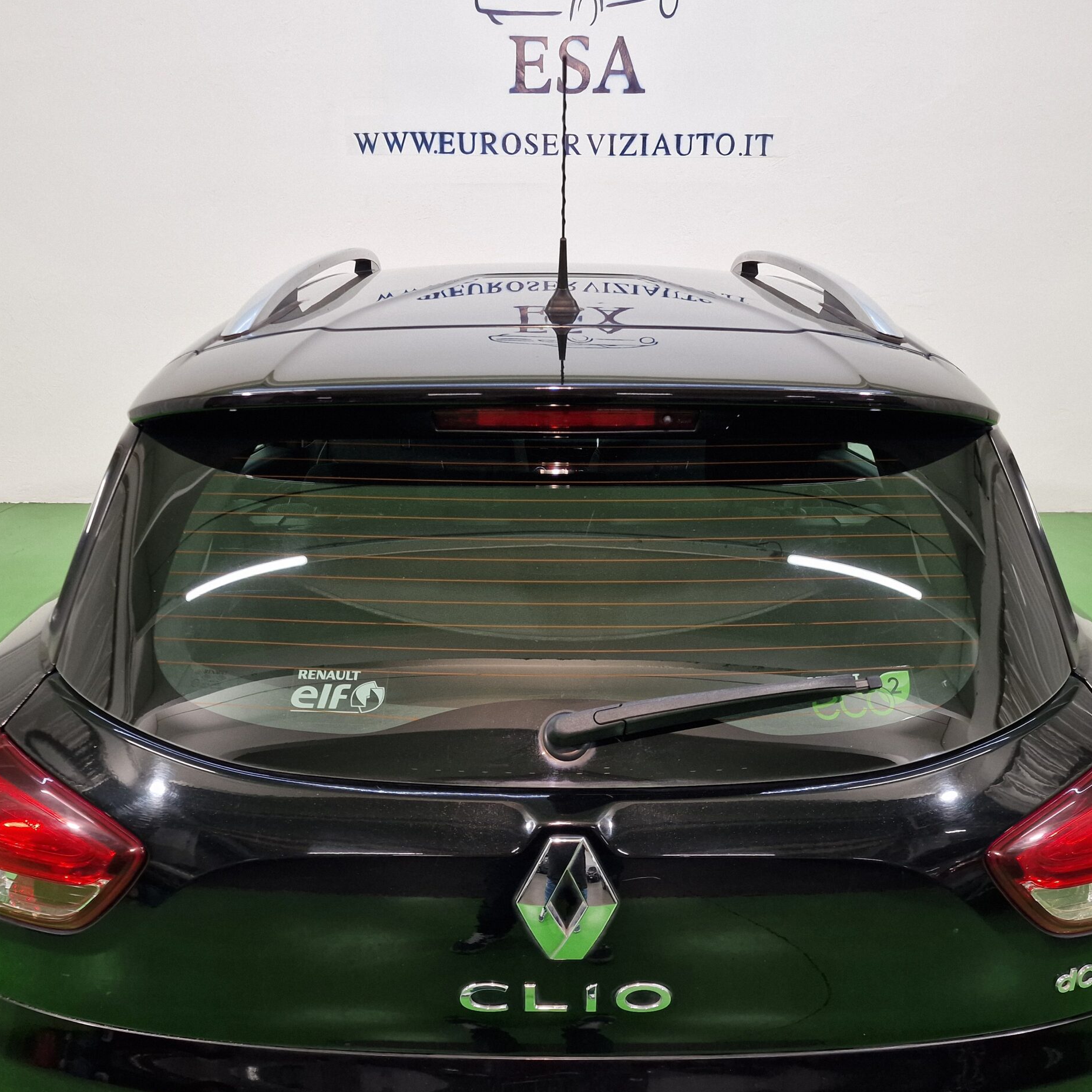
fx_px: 999
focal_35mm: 28
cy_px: 552
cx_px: 552
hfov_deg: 57.3
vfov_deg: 57.3
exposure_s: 1/100
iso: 125
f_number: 1.8
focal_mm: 6.4
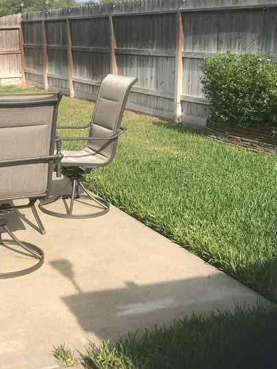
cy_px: 157
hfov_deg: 27.0
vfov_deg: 36.1
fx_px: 565
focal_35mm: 53
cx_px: 55
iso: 20
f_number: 1.8
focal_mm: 3.99
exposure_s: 1/2179
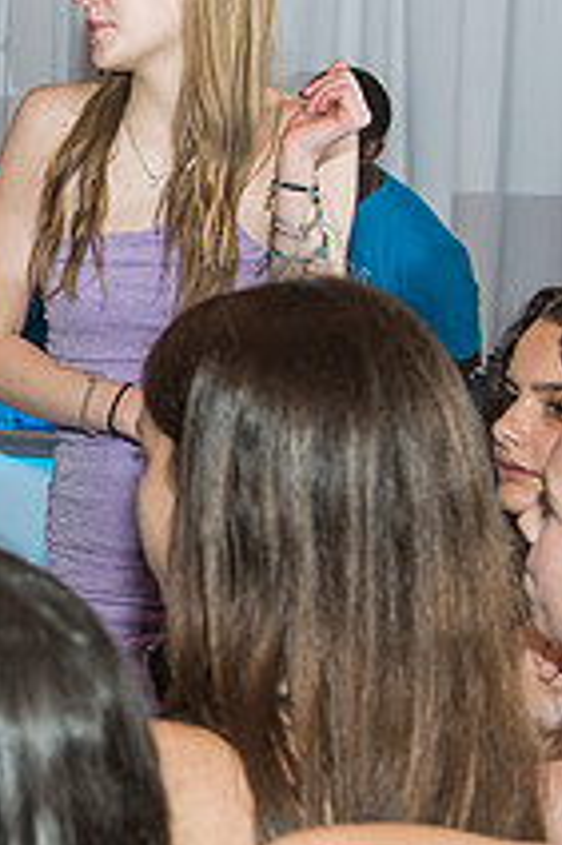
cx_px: -255
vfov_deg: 21.0
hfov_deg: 13.5
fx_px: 2252
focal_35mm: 96
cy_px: 189
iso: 800
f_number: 4
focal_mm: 35
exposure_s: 1/125
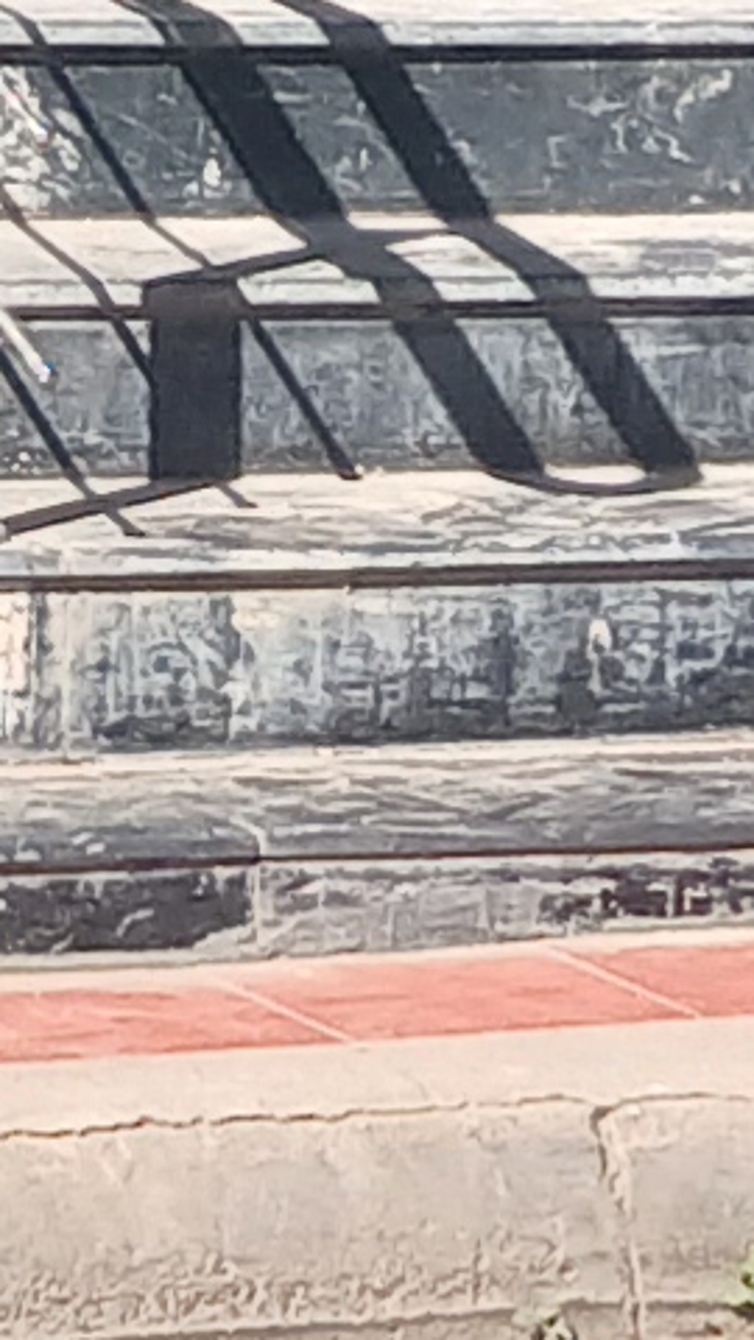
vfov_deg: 7.7
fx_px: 8886
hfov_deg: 4.6
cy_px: -2351
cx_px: -1740
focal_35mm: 250
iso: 20
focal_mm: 3.98
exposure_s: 1/276
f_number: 1.8
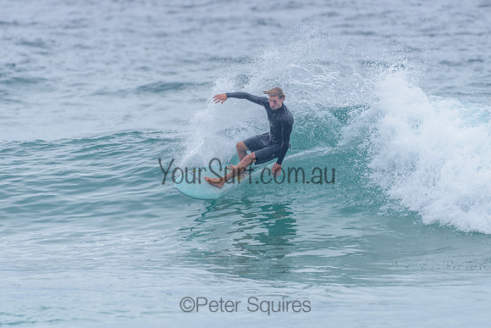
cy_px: 158
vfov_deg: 2.2
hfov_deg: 3.4
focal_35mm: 613
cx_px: 223
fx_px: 8360
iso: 160
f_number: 5.6
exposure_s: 1/2000
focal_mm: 500
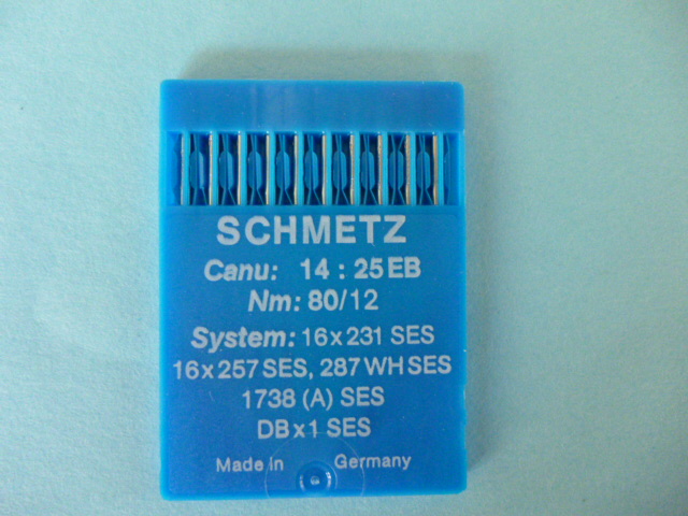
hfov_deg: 63.4
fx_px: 557
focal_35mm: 28
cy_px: 258
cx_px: 344
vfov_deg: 49.7
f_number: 3.1
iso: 800
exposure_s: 1/60
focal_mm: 5
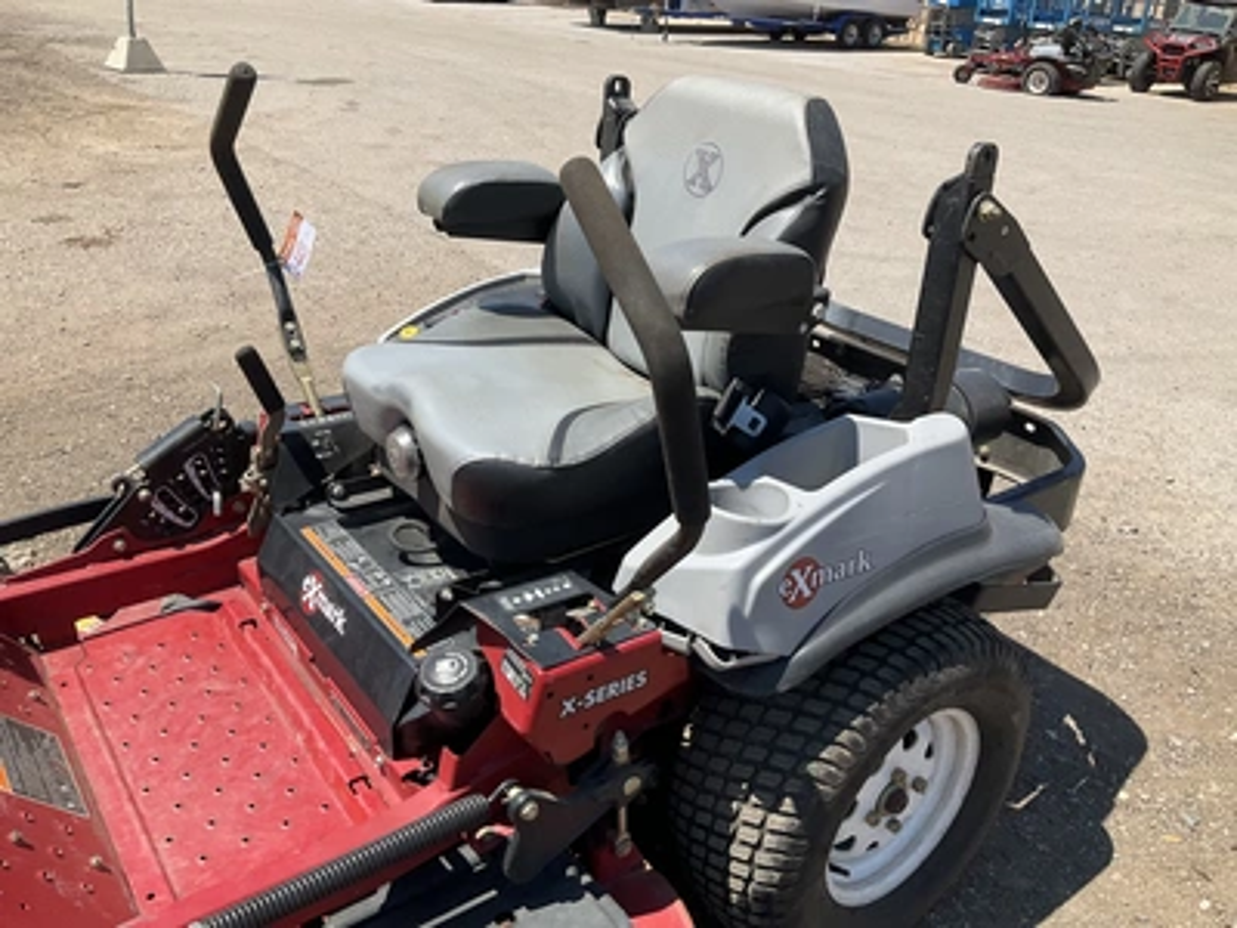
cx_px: 618
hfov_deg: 61.7
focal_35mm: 29
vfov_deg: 48.2
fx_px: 1036
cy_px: 464
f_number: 1.8
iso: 25
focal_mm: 3
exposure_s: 1/1412
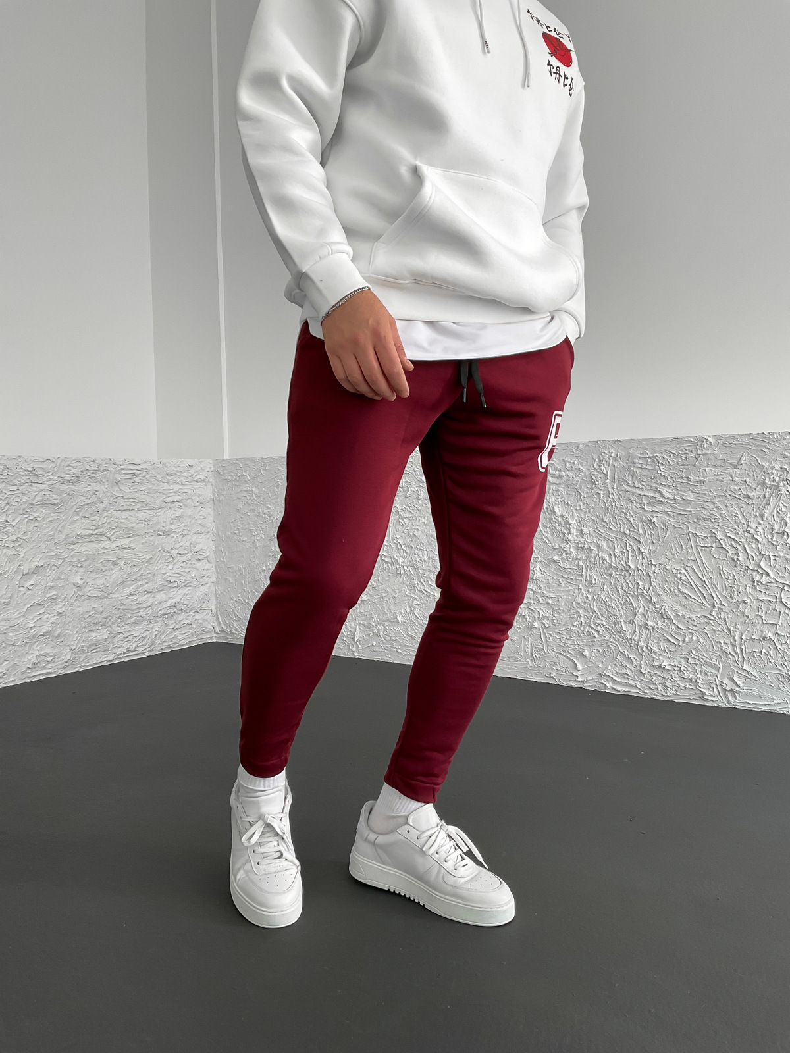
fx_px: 882
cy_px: 526
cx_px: 395
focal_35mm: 29
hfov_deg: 48.2
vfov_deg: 61.7
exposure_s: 1/120
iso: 32
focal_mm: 3
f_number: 1.8
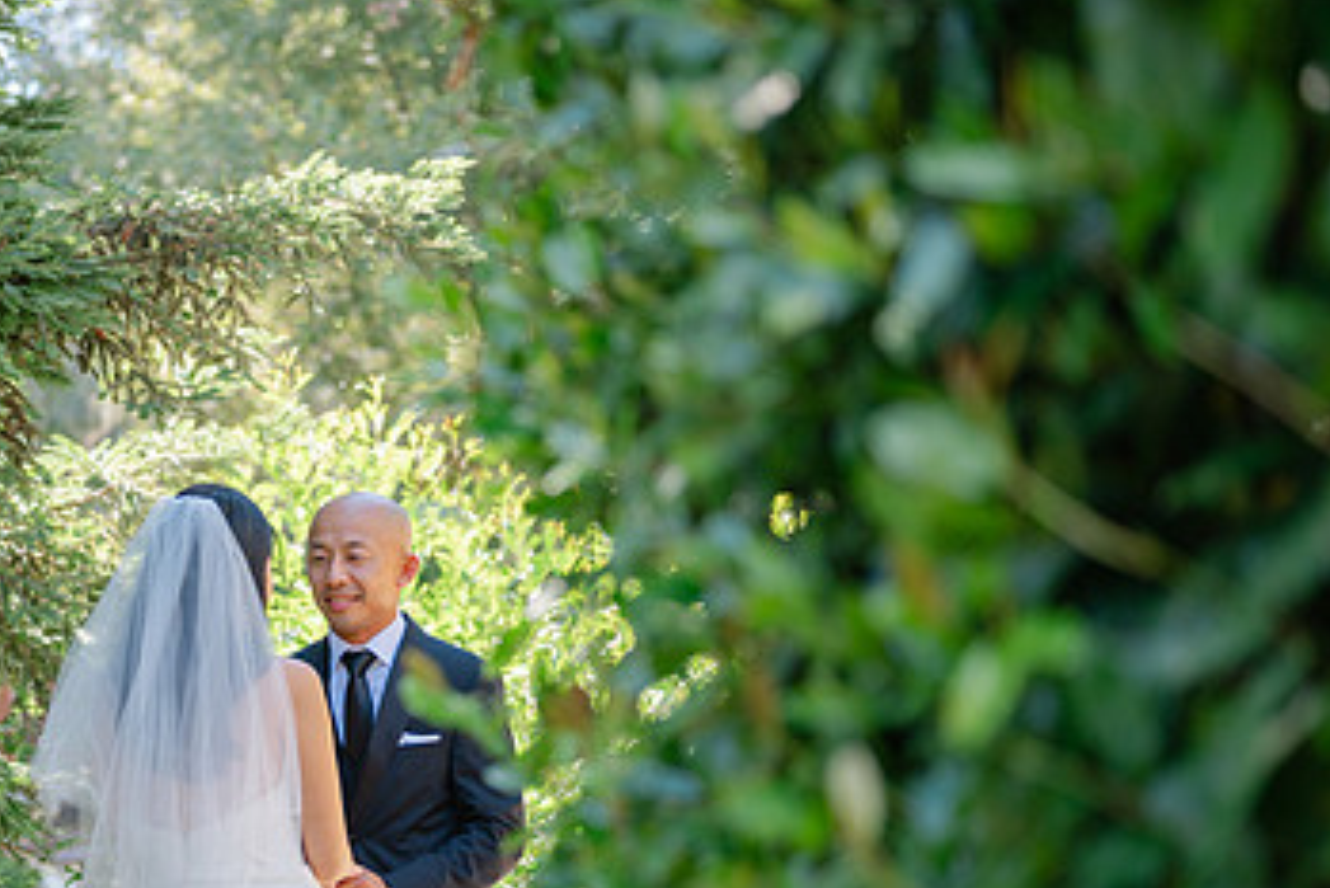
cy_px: 593
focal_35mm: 83
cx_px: 282
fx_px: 3068
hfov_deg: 24.1
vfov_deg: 16.4
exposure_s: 1/640
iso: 100
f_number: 1.8
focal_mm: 50
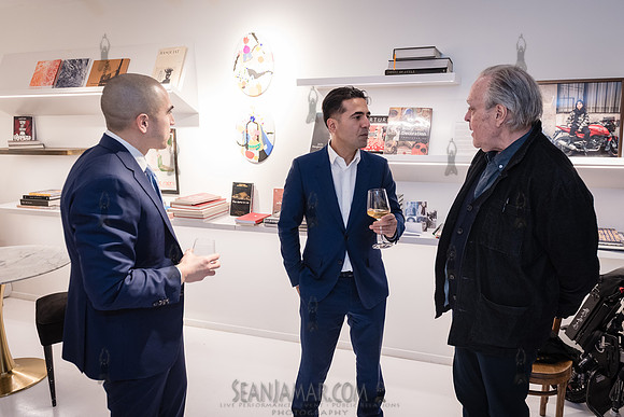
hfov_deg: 65.9
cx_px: 346
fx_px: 480
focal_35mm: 28
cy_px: 205
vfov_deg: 46.9
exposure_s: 1/200
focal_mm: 24
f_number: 4
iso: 1600
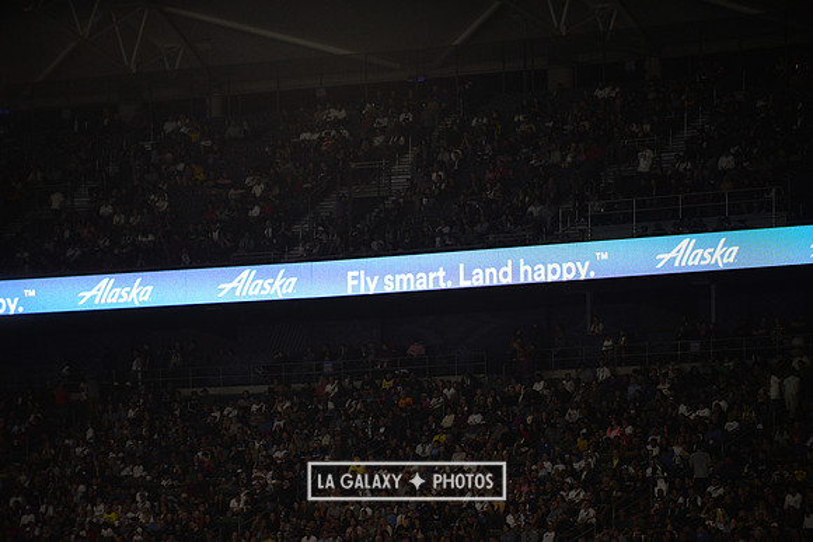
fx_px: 4518
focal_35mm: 200
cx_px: 406
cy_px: 271
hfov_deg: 10.3
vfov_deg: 6.9
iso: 1600
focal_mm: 200
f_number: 2.8
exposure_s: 1/3200
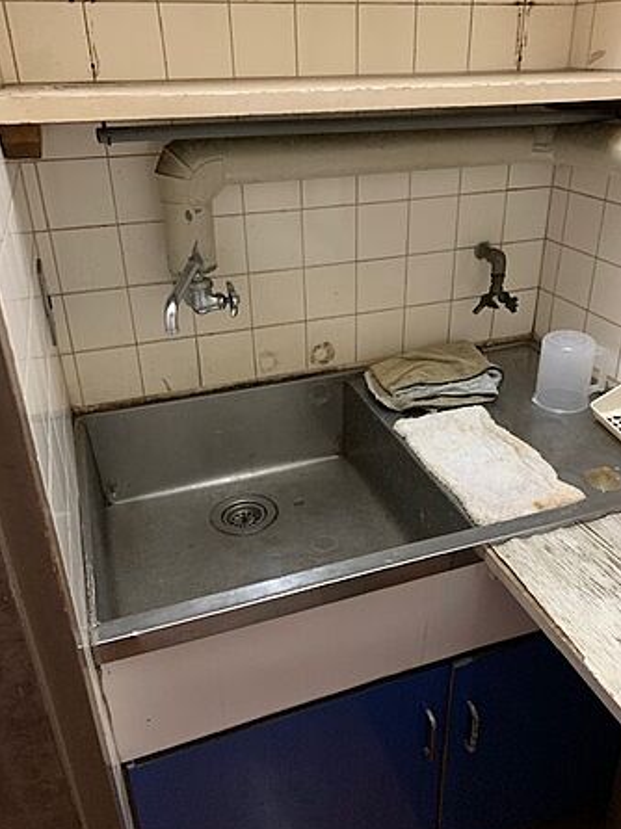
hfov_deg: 49.7
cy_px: 403
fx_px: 670
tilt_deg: -25.5
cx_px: 331
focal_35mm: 28
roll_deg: +0.9
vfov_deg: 63.5
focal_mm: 4.25
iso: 640
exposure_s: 1/30
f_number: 1.8
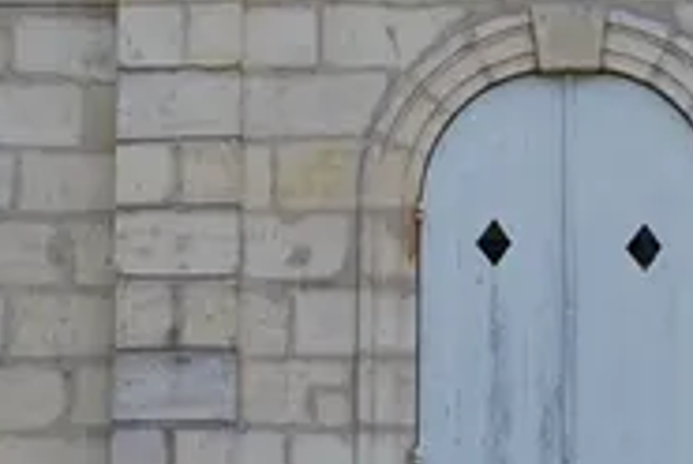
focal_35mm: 291
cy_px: 286
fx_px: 5611
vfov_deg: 4.7
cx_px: 551
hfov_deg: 7.1
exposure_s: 1/160
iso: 100
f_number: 6.3
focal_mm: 28
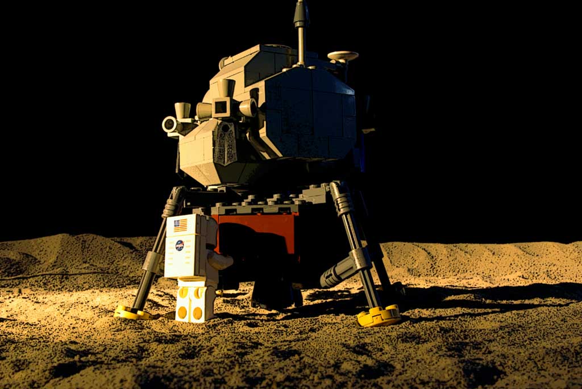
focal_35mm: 42
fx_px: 680
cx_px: 291
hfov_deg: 46.4
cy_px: 194
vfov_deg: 32.0
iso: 100
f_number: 27
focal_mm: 28.13
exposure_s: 30
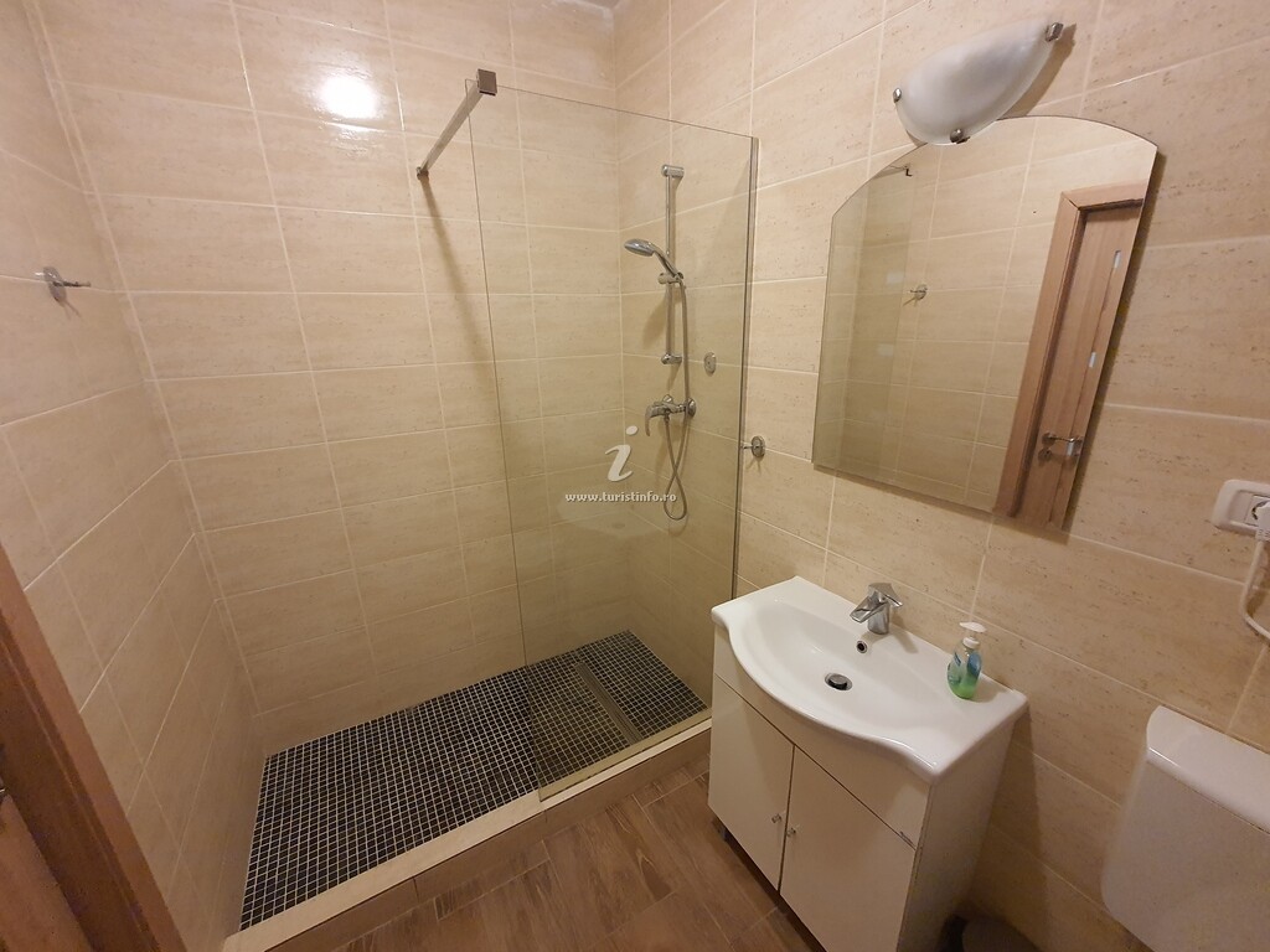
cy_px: 476
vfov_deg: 89.9
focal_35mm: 13
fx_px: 477
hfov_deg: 106.2
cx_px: 635
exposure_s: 1/33
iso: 500
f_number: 2.2
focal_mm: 1.8
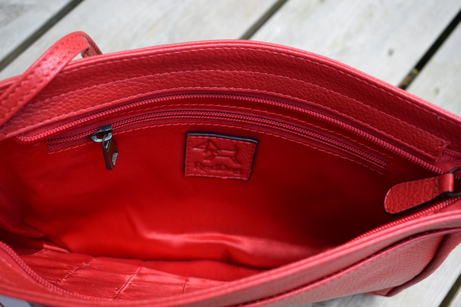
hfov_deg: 43.6
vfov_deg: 29.9
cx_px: 230
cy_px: 154
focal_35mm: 45
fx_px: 576
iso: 400
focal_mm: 30
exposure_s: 1/125
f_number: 5.6
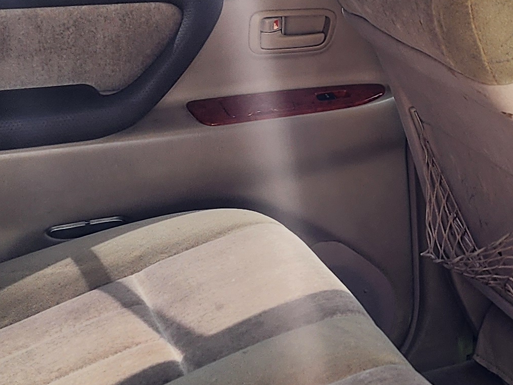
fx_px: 1348
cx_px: 450
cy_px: 81
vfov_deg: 16.1
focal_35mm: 91
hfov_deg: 21.1
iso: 80
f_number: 1.8
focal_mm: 6.4
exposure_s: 1/180
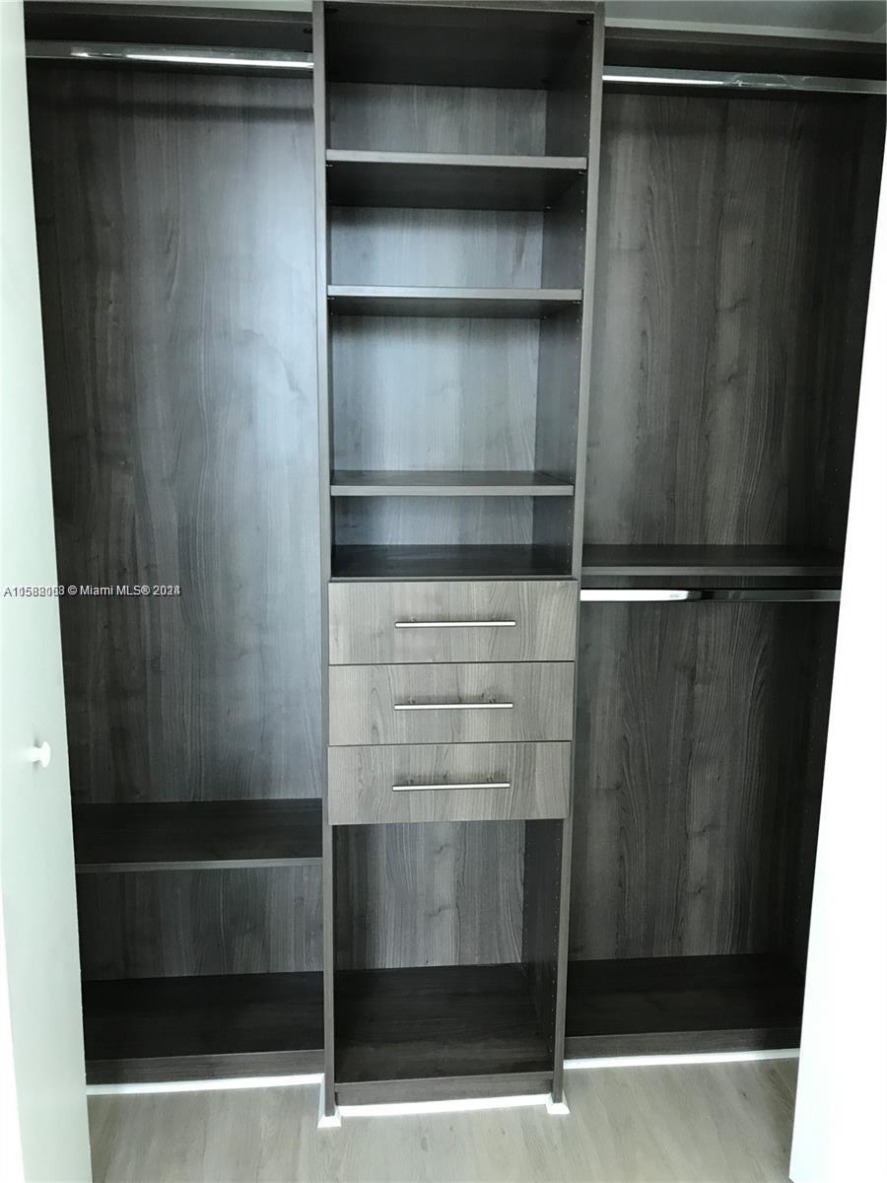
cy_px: 592
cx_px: 444
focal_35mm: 28
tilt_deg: -9.7
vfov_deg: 63.4
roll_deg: -0.4
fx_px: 957
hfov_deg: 49.7
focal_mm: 3.99
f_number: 1.8
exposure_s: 1/24
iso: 32
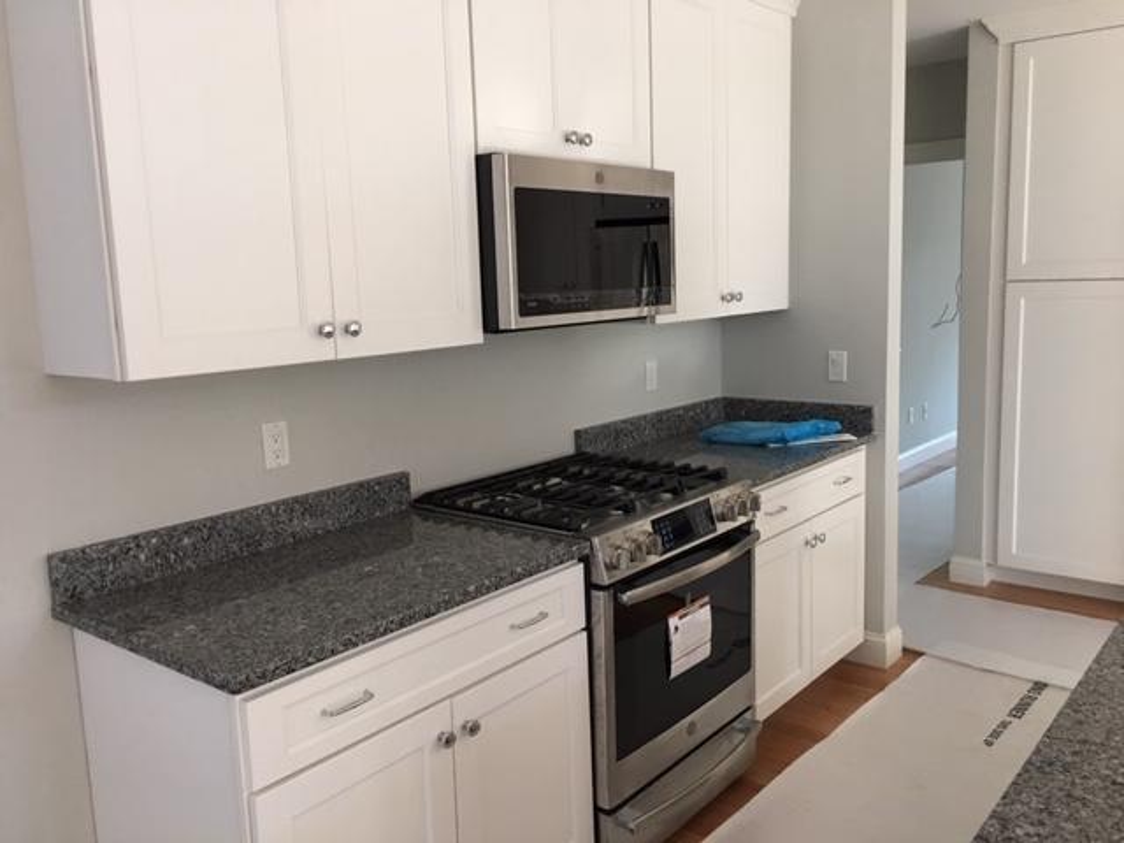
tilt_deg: -6.7
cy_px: 422
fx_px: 942
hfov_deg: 61.7
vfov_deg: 48.2
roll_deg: +2.1
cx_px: 562
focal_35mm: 29
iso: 50
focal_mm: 4.15
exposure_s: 1/15
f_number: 2.2
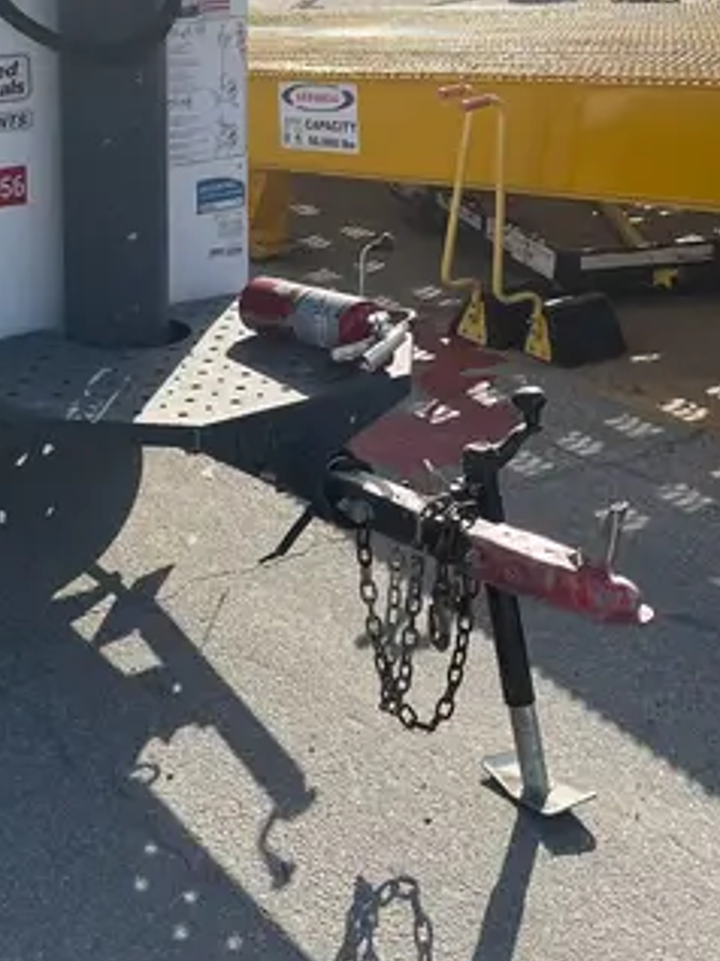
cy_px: 189
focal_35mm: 60
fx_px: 1666
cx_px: 82
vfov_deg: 31.4
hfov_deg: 23.8
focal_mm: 5.1
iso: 50
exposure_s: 1/4484
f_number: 1.6
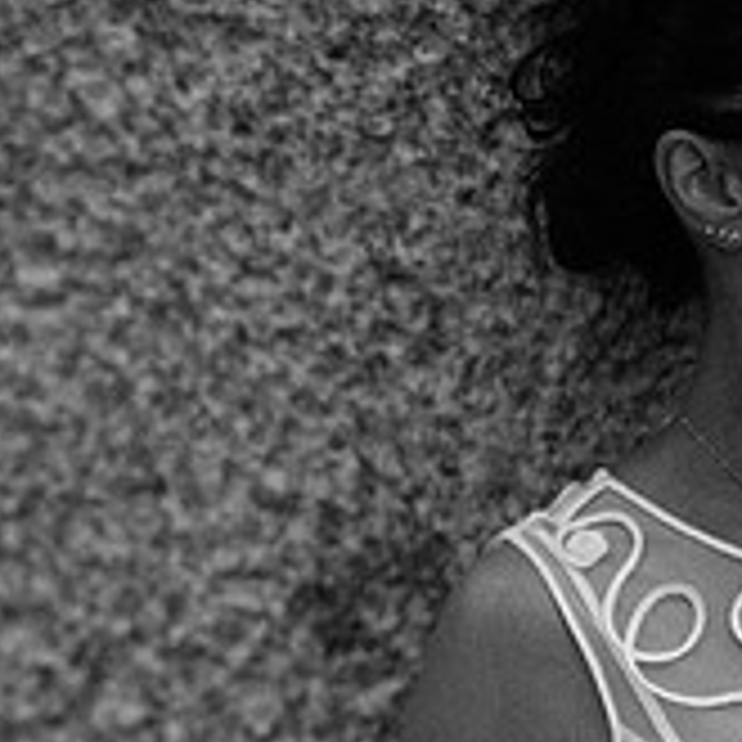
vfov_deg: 10.6
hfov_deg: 10.6
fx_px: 3977
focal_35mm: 164
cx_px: 18
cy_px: 582
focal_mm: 55
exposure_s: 1/3200
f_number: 1.8
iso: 100
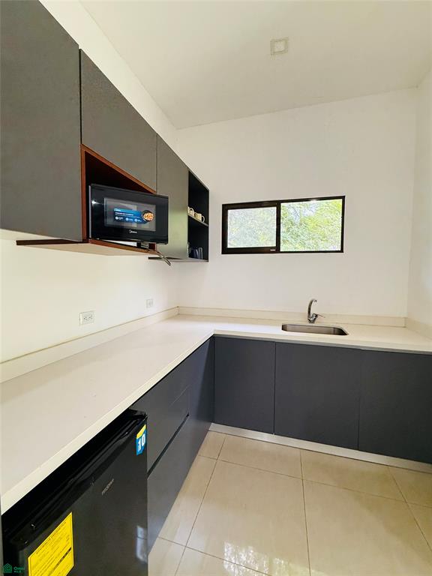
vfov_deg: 102.1
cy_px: 288
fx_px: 233
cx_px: 216
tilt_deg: -3.1
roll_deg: -2.2
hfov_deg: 85.7
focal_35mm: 14
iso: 250
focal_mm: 2.22
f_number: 2.2
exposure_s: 1/60
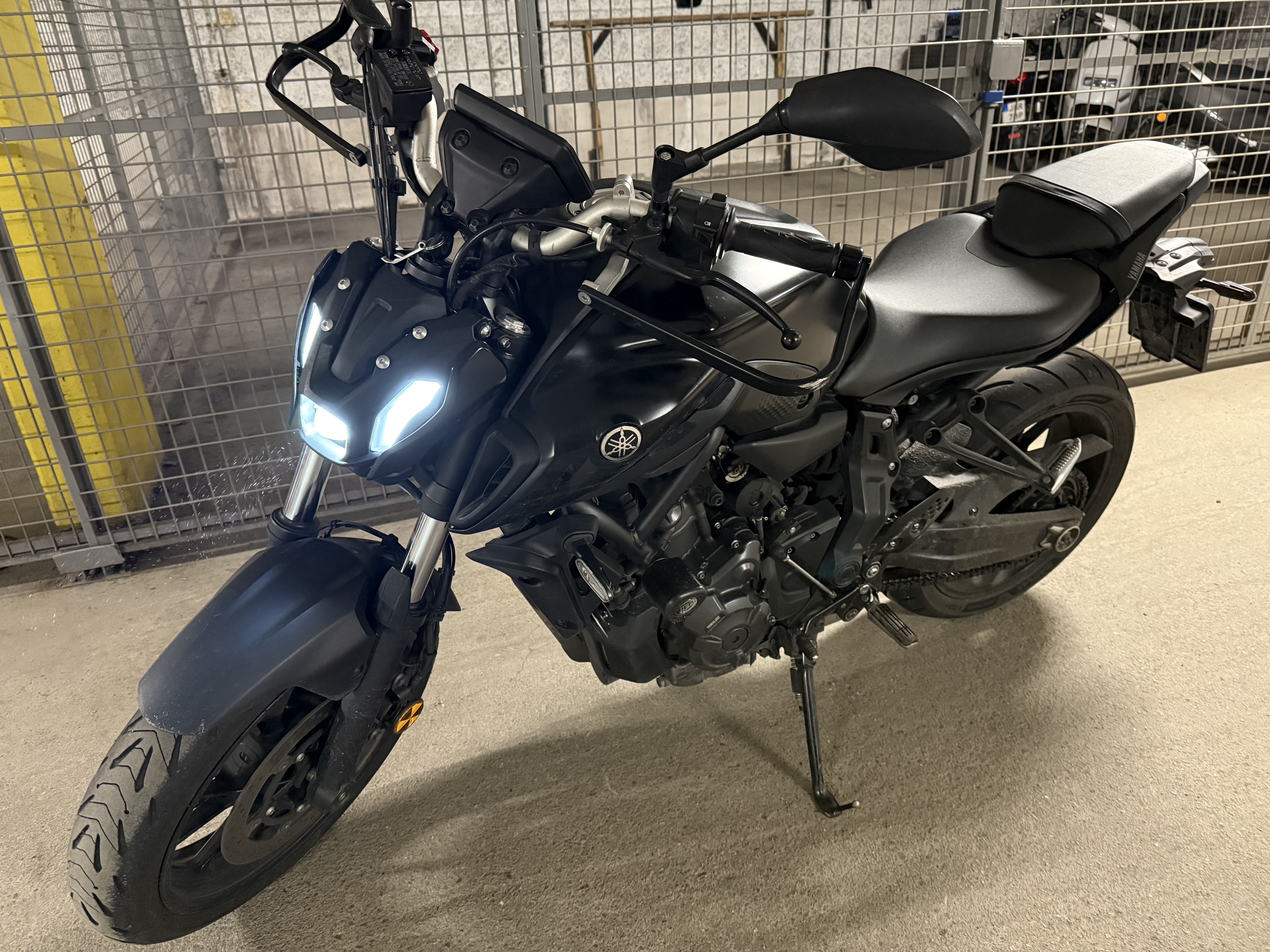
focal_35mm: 24
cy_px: 476
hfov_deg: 71.6
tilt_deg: -26.9
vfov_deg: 56.8
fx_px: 881
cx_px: 635
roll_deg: +2.1
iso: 800
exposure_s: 1/33
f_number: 1.78
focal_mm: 6.76
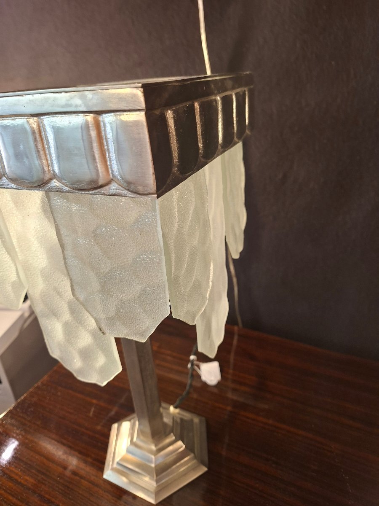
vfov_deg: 73.9
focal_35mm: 23
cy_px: 253
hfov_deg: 58.9
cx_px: 190
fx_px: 336
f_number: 1.8
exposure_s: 1/50
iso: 160
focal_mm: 5.54
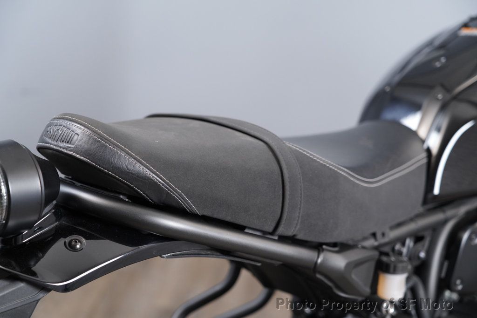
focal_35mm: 68
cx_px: 238
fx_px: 901
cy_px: 159
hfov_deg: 29.7
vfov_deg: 20.0
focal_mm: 68
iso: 1600
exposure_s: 1/100
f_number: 4
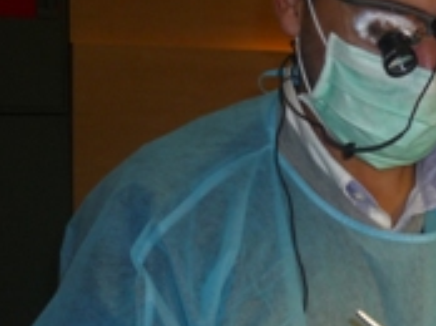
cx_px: 471
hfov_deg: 21.9
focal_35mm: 85
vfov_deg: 17.3
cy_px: 206
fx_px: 1069
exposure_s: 1/30
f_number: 2.8
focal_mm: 5.5
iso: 100
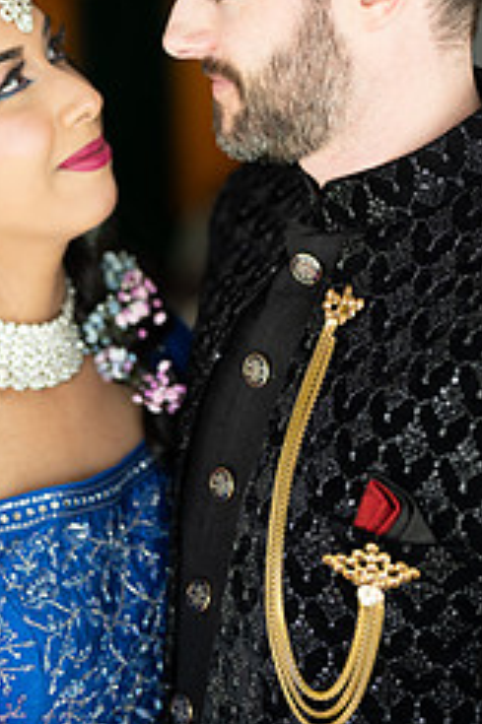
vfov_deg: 22.0
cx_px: 163
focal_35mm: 92
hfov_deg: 14.8
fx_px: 1850
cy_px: 201
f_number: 1.4
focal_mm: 50
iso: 320
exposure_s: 1/320
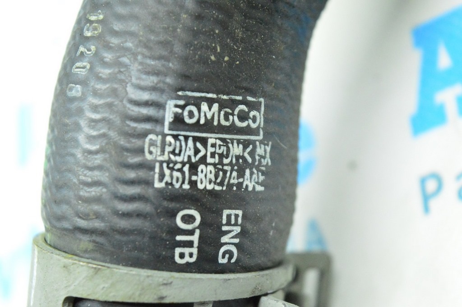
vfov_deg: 16.5
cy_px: 154
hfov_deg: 24.6
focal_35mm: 82
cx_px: 231
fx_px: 1058
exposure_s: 1/100
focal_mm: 55
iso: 6400
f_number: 6.3
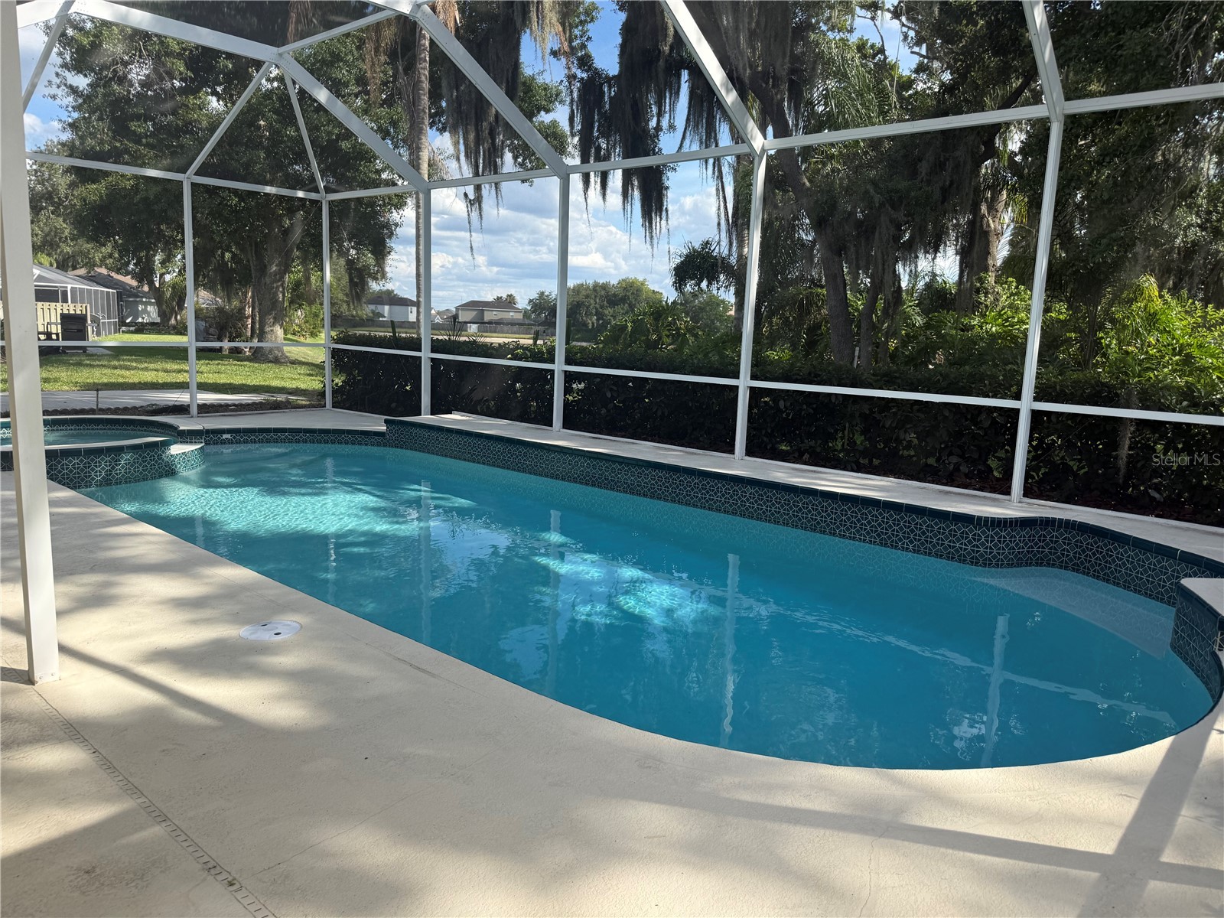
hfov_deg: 71.6
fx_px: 849
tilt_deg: -7.6
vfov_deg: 56.8
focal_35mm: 24
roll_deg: -1.8
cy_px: 459
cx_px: 612
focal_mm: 6.76
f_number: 1.78
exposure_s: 1/1493
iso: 80
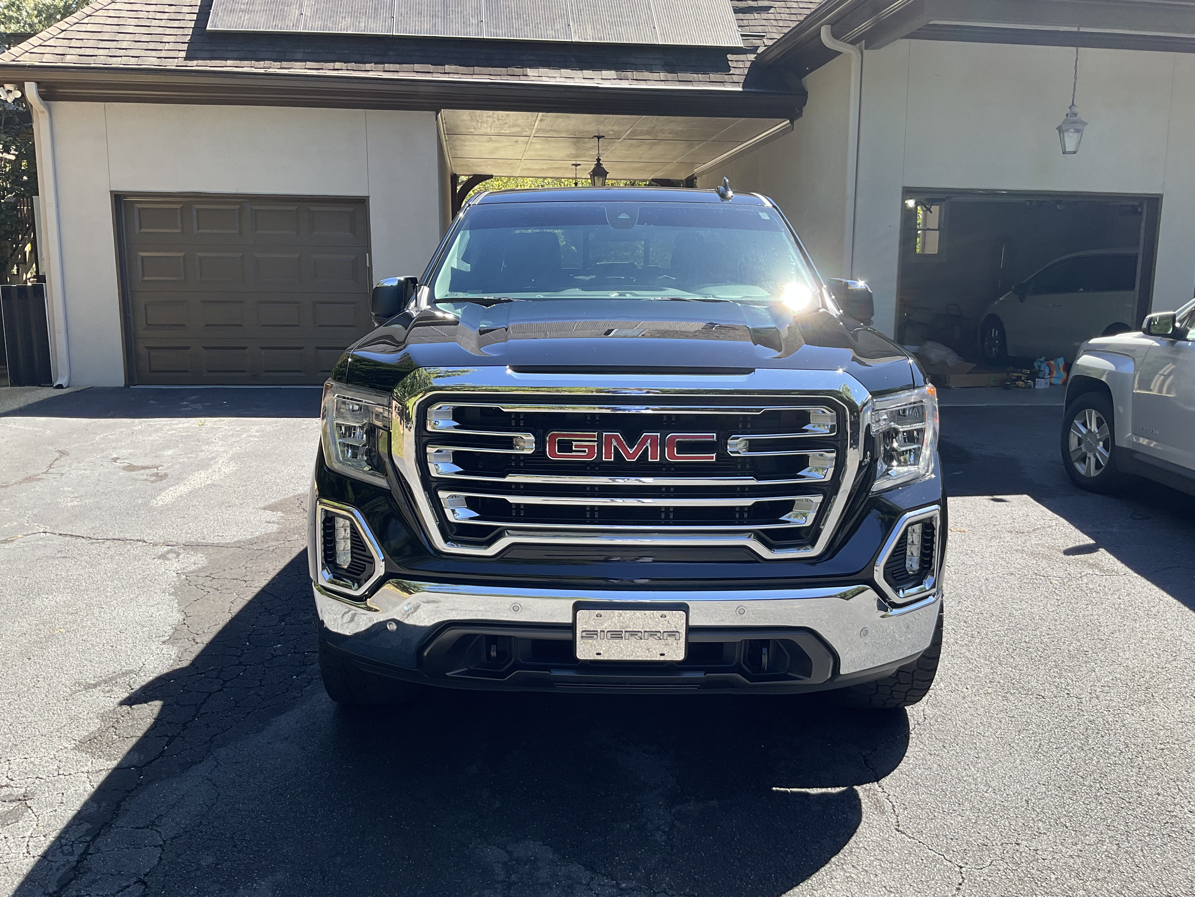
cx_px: 598
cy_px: 448
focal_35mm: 29
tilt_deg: -9.0
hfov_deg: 61.7
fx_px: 1001
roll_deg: -0.7
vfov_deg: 48.2
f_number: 1.8
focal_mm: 3
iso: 16
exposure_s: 1/397
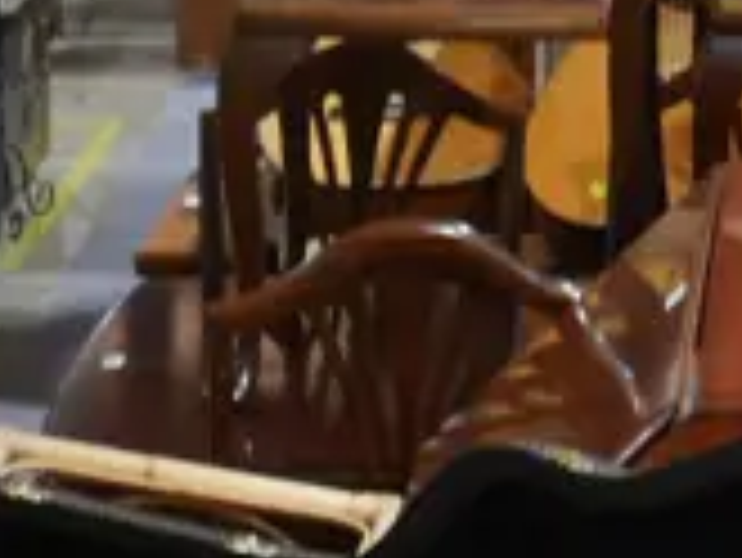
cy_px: 1494
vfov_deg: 7.7
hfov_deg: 11.2
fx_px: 3732
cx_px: -85
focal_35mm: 174
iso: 500
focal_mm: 14
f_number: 3.5
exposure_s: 1/60
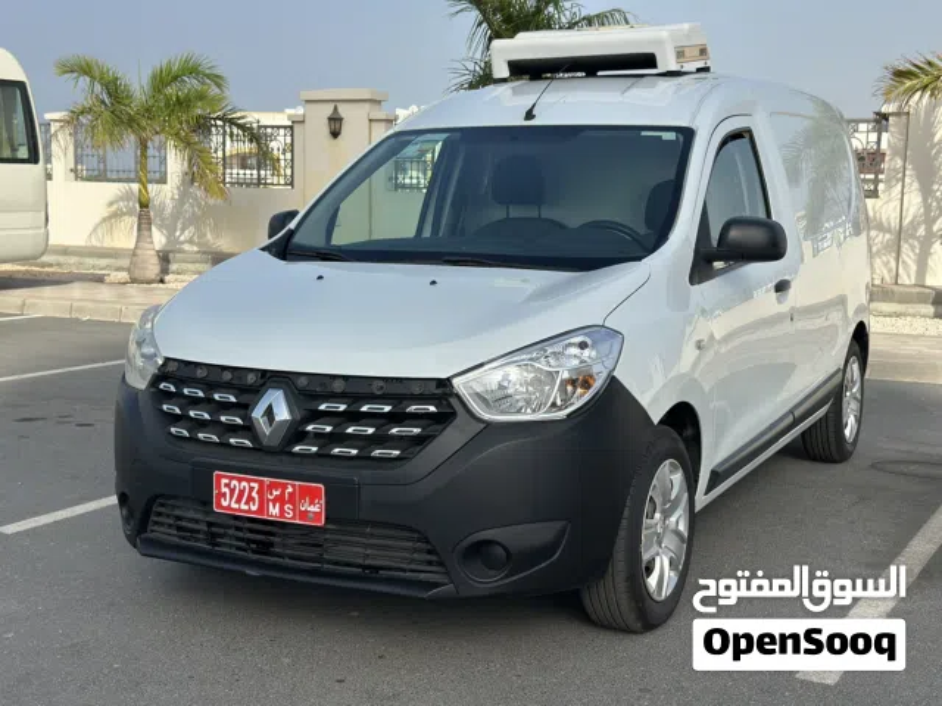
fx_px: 1306
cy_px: 353
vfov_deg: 30.3
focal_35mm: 48
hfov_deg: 39.7
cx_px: 471
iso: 80
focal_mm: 6.86
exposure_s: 1/5000
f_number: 1.78
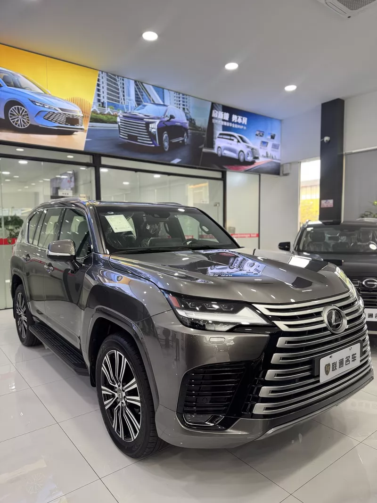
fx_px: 349
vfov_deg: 71.6
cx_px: 188
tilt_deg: -4.3
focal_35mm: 24
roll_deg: +0.0
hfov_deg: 56.8
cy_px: 252
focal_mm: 6.76
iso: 200
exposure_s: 1/100
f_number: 1.78
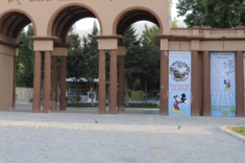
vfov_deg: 20.0
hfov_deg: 30.0
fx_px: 456
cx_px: 97
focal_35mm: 67
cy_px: 37
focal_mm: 21
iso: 200
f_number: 5.6
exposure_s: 1/125
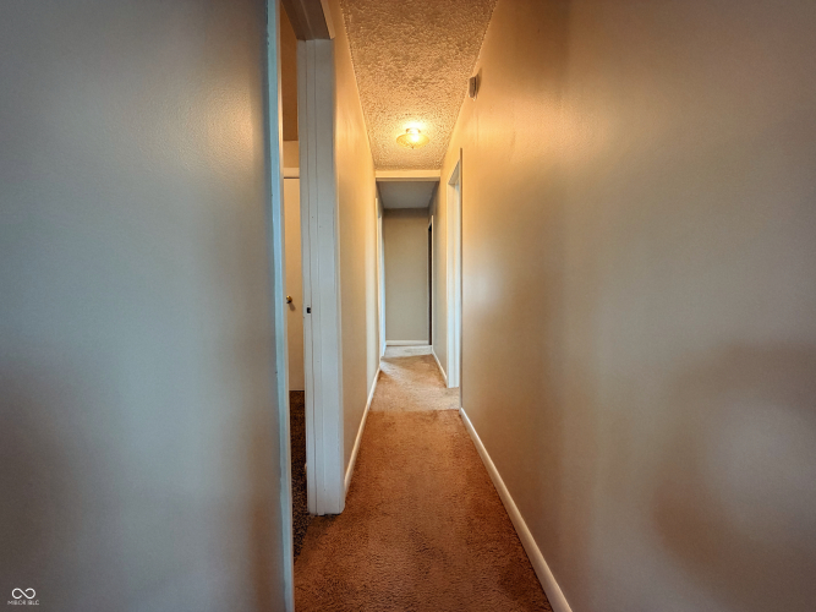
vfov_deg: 85.7
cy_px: 306
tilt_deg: -3.3
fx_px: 330
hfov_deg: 102.1
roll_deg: +0.5
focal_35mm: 14
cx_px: 408
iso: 320
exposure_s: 1/60
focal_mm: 2.22
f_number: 2.2
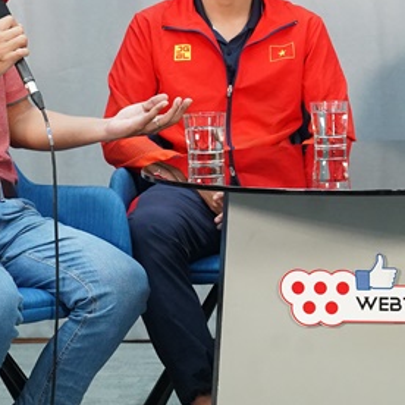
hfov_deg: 13.5
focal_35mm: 127
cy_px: 139
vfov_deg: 13.7
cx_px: 425
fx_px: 1681
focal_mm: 45
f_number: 5.6
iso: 6400
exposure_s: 1/200
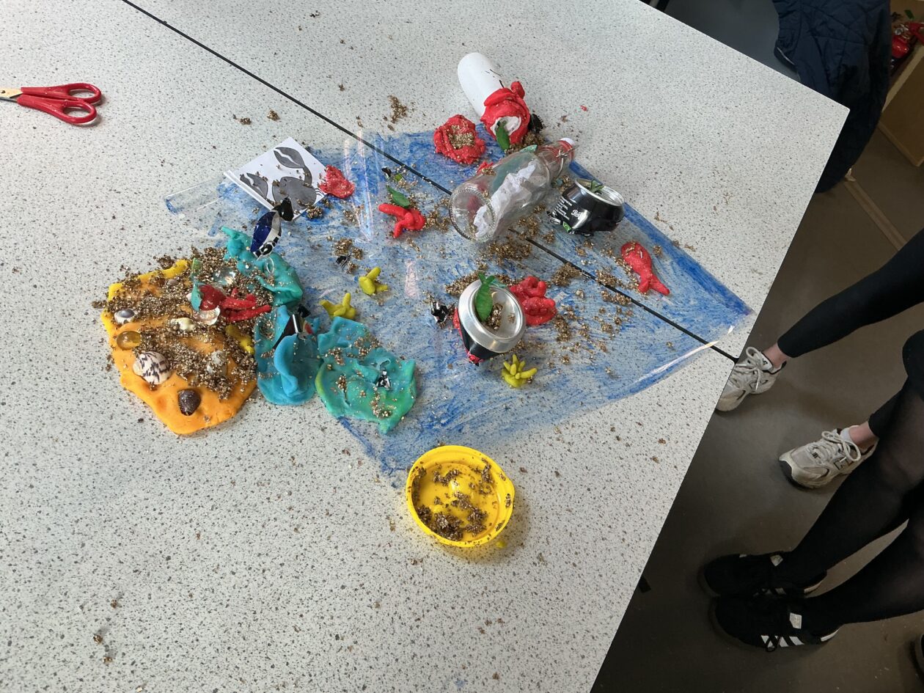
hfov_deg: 61.7
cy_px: 346
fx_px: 774
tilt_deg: -47.5
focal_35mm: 29
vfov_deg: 48.2
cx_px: 462
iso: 64
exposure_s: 1/120
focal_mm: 3
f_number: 1.8
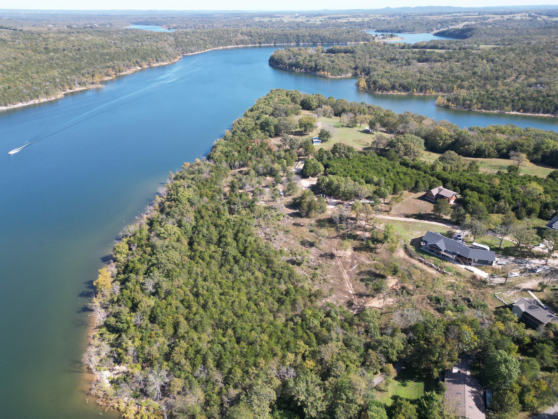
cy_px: 210
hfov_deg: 71.6
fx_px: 387
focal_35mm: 24
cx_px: 279
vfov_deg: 56.8
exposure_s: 1/1250
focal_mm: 6.72
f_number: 1.7
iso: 150
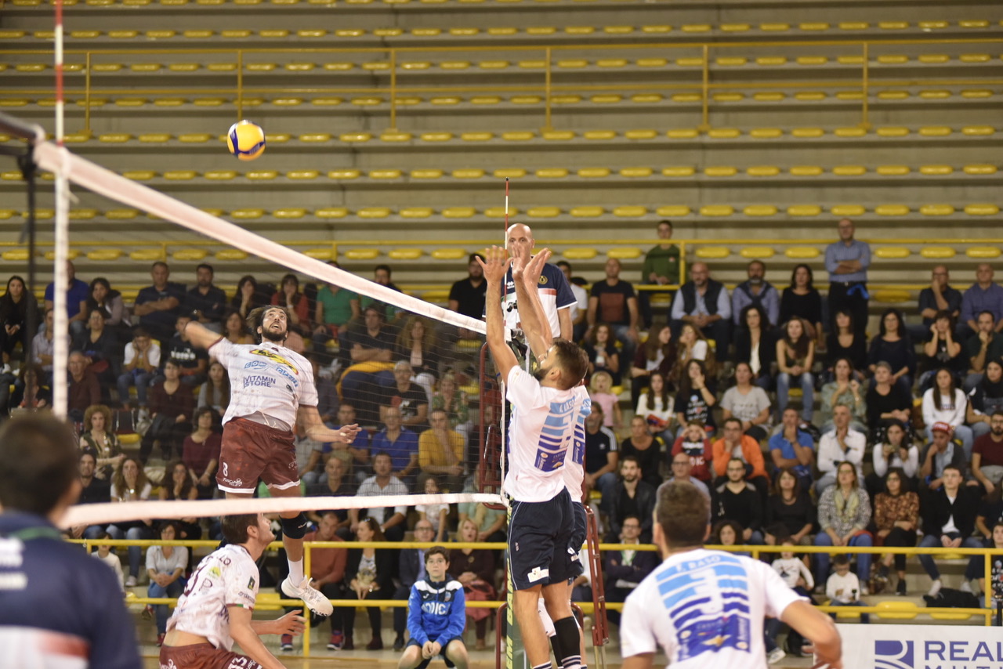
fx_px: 2926
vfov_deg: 13.0
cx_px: 502
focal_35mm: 105
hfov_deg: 19.5
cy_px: 334
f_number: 2.8
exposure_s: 1/200
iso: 2500
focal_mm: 105
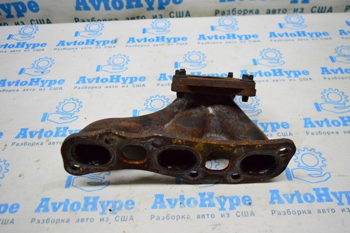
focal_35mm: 33
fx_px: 320
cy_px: 116
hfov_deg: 57.3
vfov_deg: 39.9
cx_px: 175
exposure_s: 1/1000
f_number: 3.8
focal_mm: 22
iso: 6400
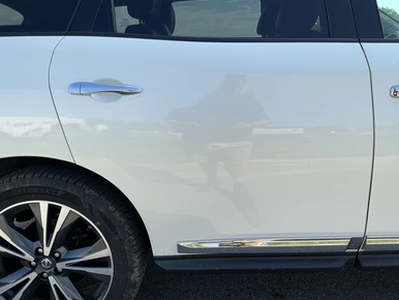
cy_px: 149
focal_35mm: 29
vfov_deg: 48.3
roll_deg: +2.4
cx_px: 206
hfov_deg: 61.6
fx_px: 334
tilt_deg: -12.3
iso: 25
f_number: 1.8
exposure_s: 1/1015
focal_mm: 3
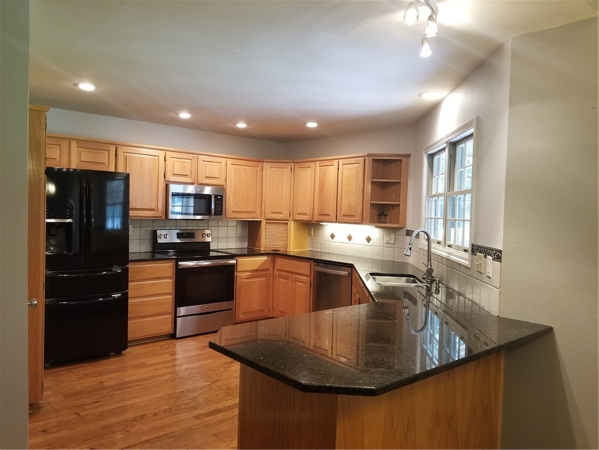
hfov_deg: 67.3
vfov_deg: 53.1
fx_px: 450
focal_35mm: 26
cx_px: 300
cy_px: 225
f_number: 1.7
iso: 200
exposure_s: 1/30
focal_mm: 4.3
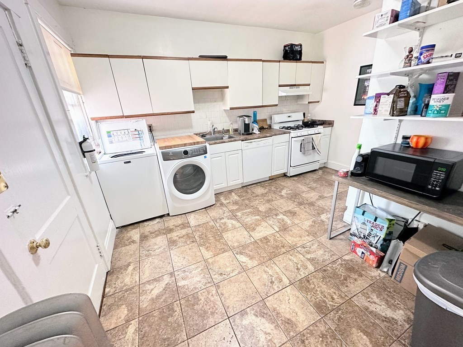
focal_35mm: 14
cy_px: 174
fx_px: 187
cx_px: 232
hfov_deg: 102.1
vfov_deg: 85.7
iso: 500
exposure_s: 1/60
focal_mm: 2.22
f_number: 2.2
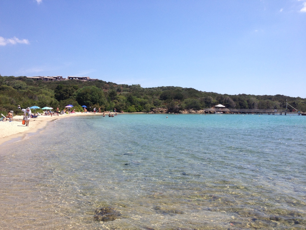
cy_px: 115
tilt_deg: -4.0
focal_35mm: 35
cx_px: 153
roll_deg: -0.3
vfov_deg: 40.7
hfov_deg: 52.6
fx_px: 309
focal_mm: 4.28
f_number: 2.4
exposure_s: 1/1842
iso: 50
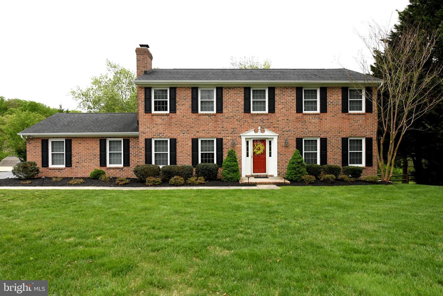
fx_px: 271
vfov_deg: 57.2
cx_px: 222
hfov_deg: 78.6
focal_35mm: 22
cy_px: 148
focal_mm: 22
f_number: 4
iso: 3200
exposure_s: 1/8000
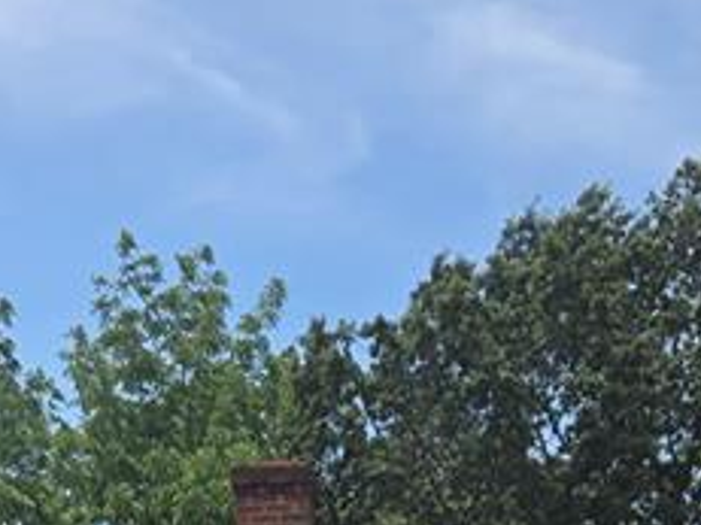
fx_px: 2065
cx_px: 337
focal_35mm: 102
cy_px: 944
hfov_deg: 19.3
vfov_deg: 13.1
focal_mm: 5.4
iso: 25
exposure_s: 1/2404
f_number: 1.8
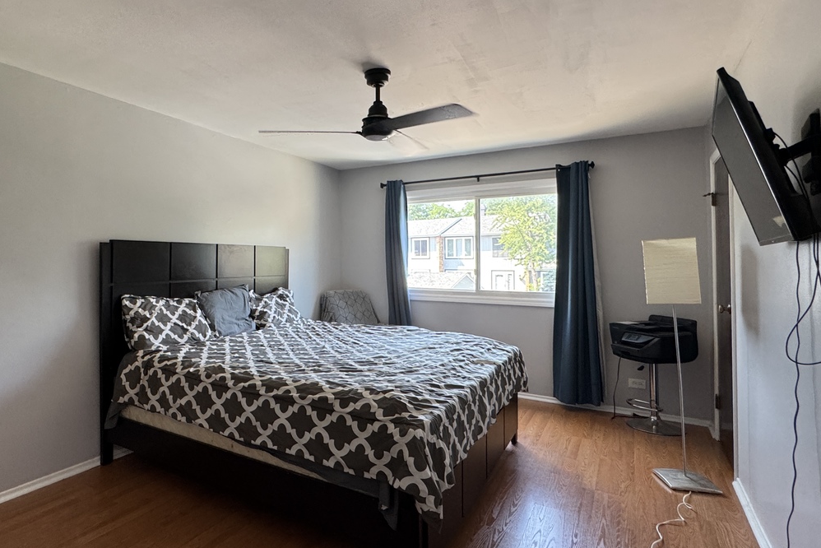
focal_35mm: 21
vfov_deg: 59.5
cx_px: 288
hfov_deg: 79.1
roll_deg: -0.4
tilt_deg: +1.0
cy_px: 253
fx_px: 479
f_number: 2.2
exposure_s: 1/120
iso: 320
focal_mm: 2.22
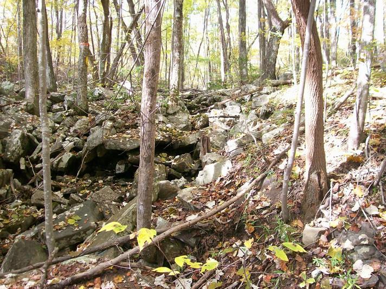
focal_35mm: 36
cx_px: 193
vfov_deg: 39.6
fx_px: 401
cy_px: 144
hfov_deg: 51.4
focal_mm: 6
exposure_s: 1/70
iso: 140
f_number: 2.7
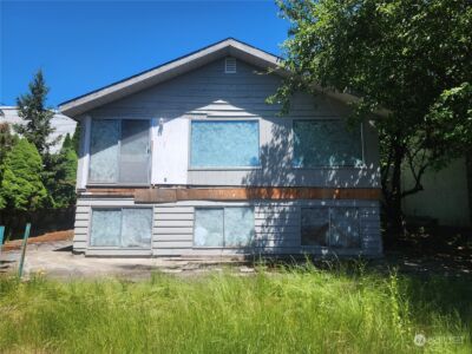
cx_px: 236
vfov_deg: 58.9
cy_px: 177
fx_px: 314
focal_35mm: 23
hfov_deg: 73.9
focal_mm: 6.4
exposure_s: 1/728
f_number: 1.8
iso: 12
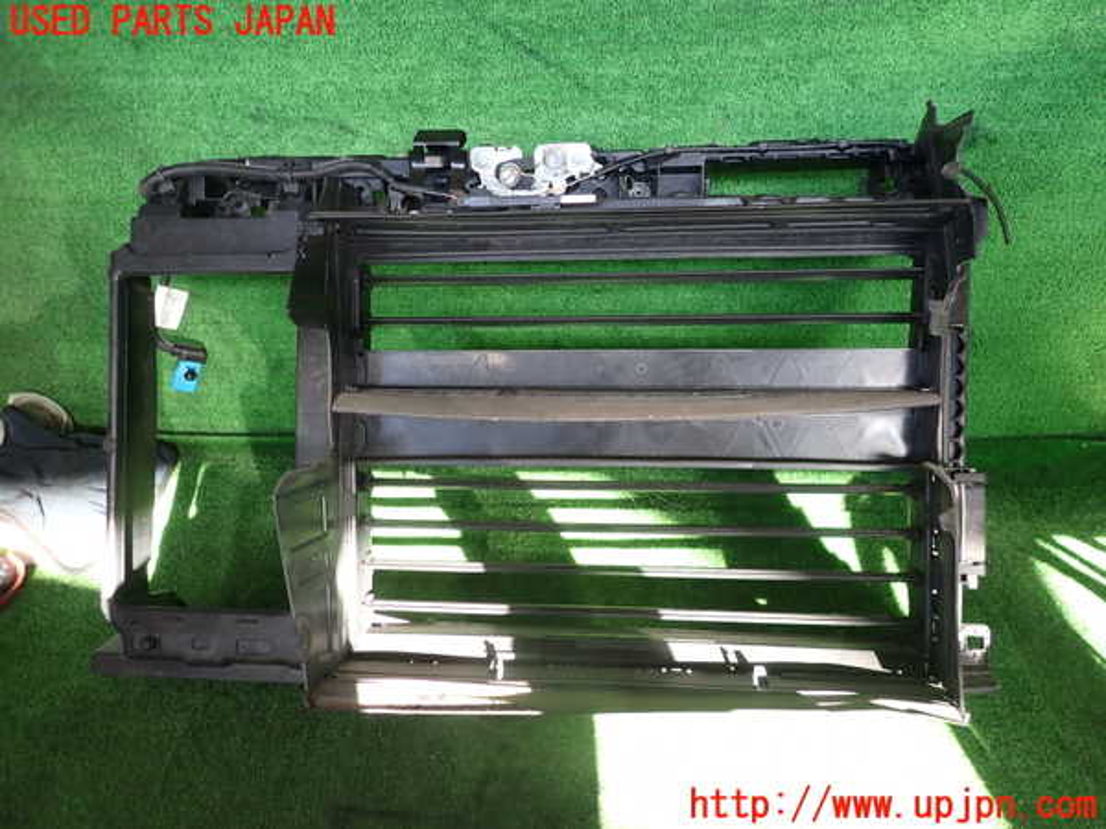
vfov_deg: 54.9
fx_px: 799
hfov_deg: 69.4
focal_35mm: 25
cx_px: 553
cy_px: 414
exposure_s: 1/60
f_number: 2
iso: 100
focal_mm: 4.5
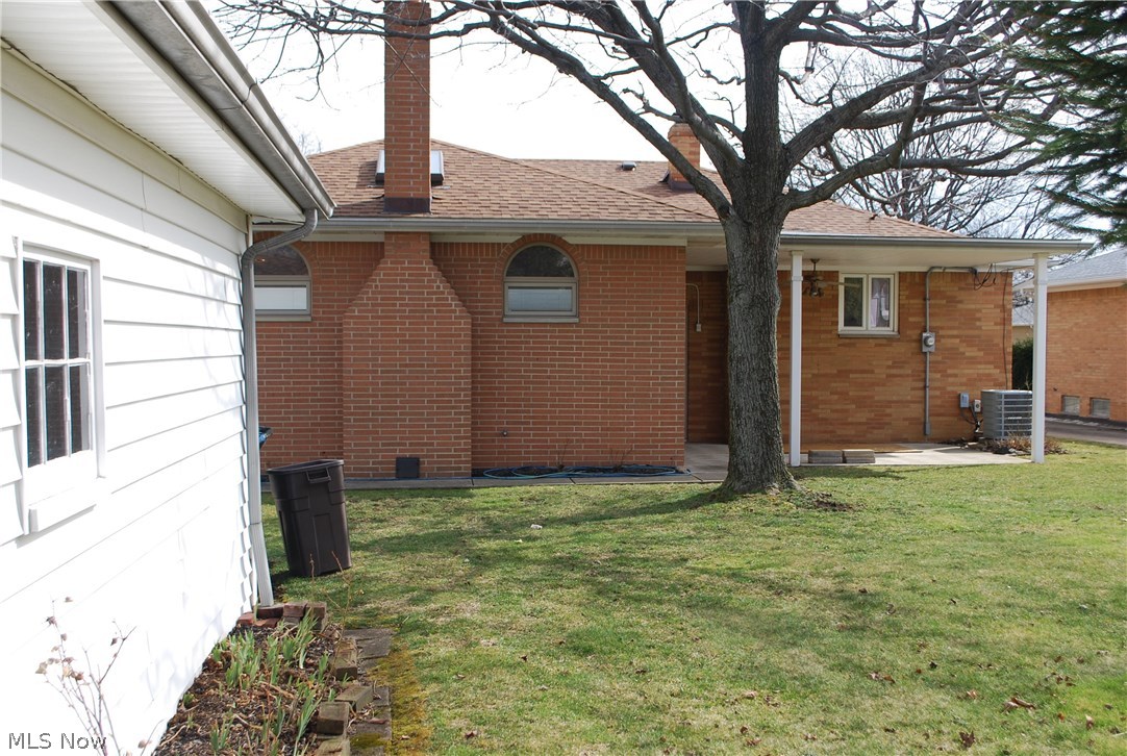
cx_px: 564
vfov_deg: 34.4
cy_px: 378
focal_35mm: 39
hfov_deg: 49.5
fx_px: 1223
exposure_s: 1/160
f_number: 6.3
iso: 100
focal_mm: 26
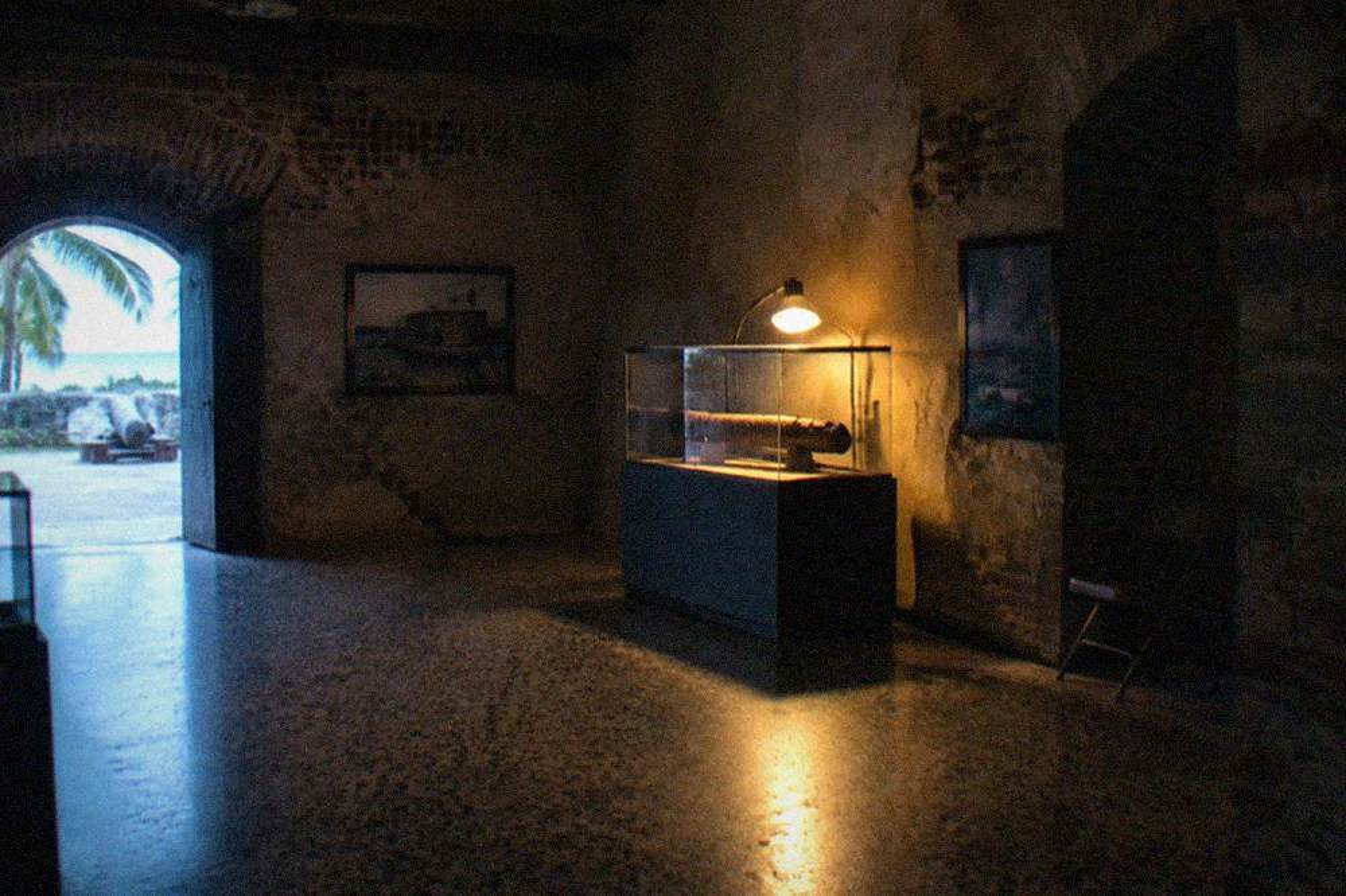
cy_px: 448
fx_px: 1495
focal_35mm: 40
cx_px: 673
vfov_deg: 33.4
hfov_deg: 48.5
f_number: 7.1
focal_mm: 40
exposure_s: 1/30
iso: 800
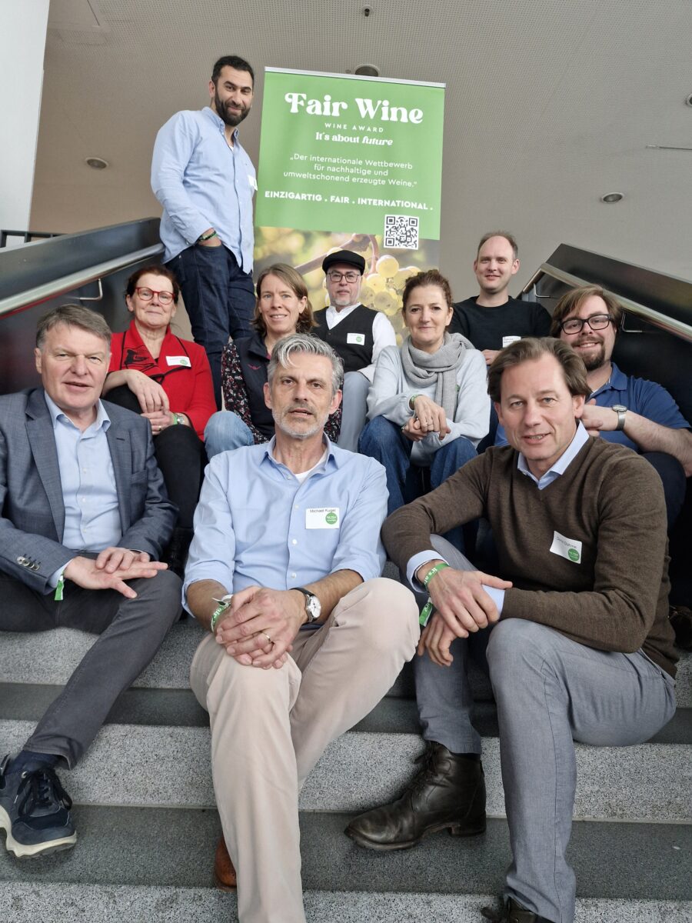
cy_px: 462
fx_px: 613
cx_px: 346
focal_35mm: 23
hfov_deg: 58.9
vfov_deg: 73.9
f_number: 1.8
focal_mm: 5.54
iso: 250
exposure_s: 1/100
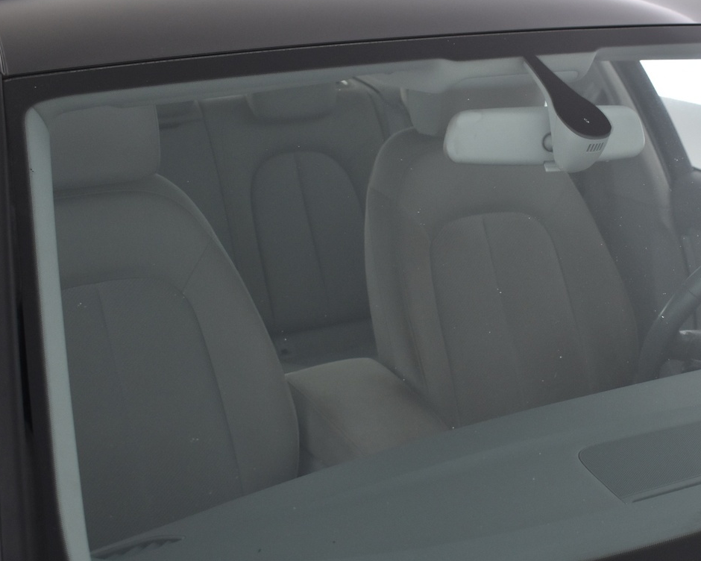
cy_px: 344
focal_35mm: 56
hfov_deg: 33.0
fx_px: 1158
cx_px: 535
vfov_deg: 27.2
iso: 720
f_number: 3.8
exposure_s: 1/40
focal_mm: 23
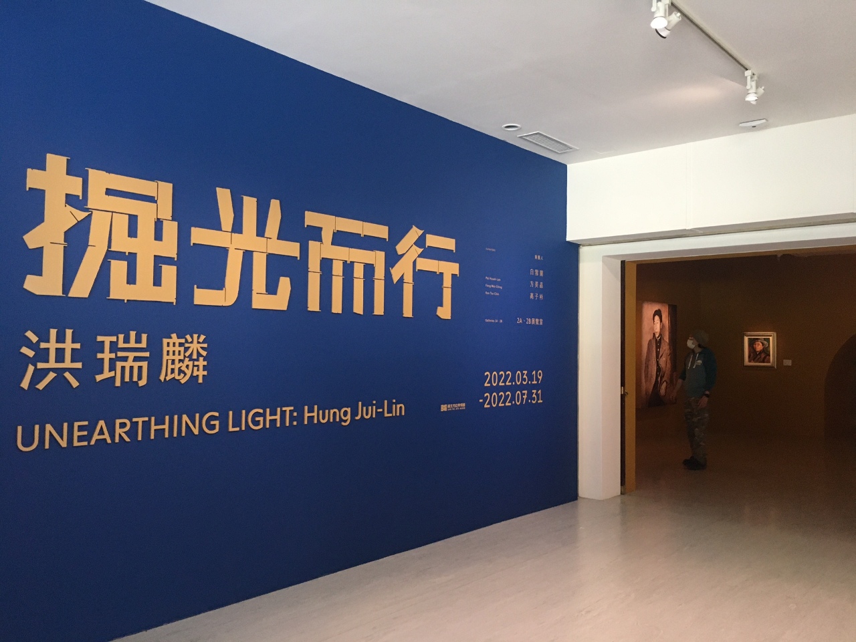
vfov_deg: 48.2
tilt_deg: +3.4
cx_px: 428
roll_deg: -0.4
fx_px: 717
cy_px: 321
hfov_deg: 61.7
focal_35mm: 29
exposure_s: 1/30
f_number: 2.2
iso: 125
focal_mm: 4.15
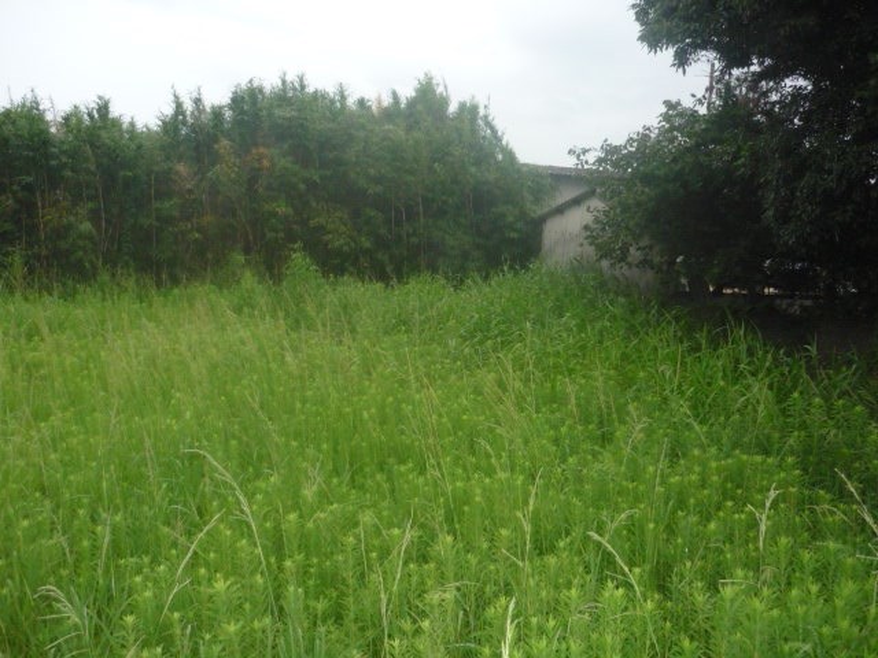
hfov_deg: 55.4
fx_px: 837
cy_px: 329
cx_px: 439
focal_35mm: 33
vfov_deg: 42.9
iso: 400
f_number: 2.8
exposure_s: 1/640
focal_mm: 5.5
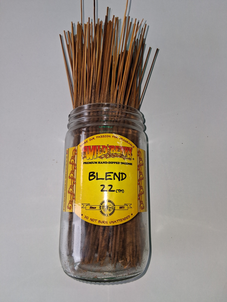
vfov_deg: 67.3
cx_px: 114
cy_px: 151
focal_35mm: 26
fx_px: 227
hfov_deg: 53.1
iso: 64
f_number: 1.8
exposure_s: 1/120
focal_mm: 3.98
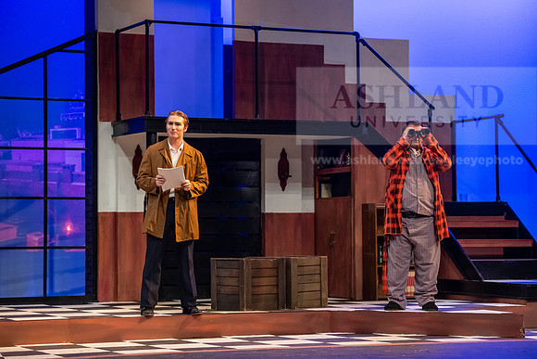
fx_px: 1492
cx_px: 268
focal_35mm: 100
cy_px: 180
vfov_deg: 13.7
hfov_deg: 20.4
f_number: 3.2
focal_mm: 100
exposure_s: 1/200
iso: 3200
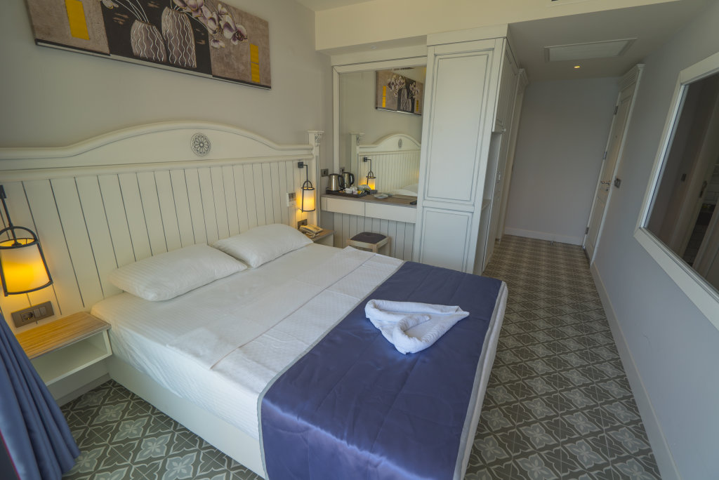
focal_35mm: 16
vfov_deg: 73.8
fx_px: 320
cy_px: 240
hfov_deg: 96.7
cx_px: 360
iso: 100
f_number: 6.3
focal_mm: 16
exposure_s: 1/40
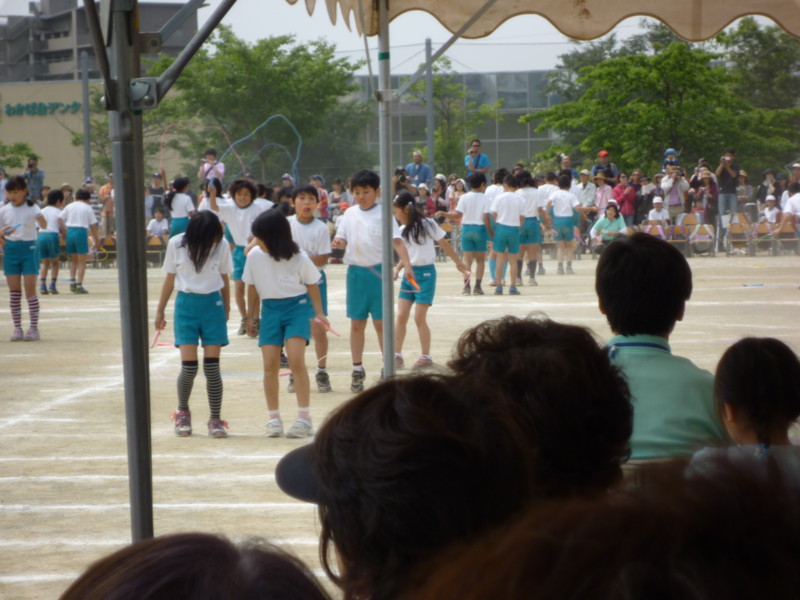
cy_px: 300
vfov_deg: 11.9
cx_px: 400
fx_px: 2889
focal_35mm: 125
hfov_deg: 15.8
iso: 80
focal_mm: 22
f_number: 5.9
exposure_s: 1/320
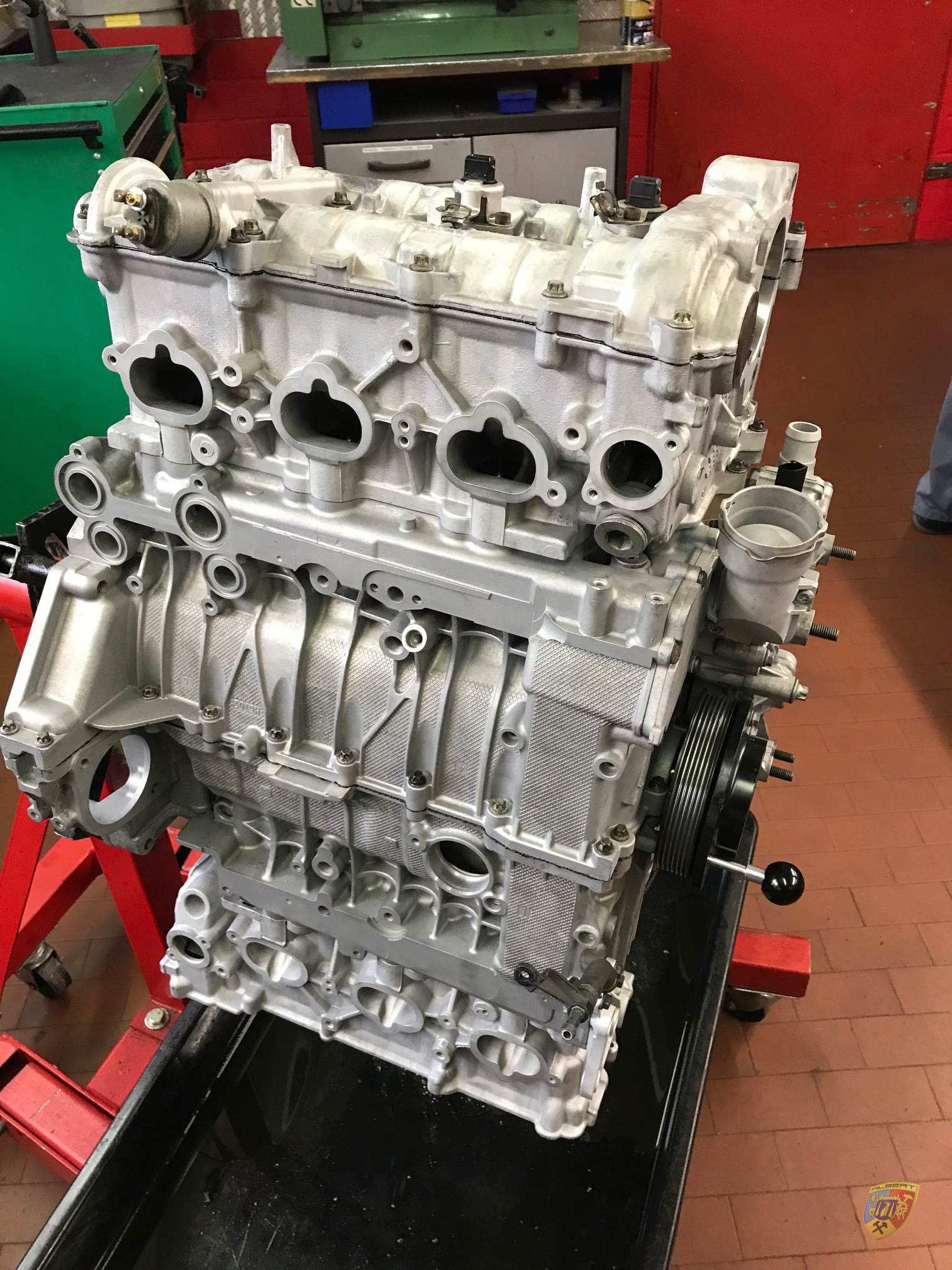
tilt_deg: -35.6
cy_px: 635
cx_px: 476
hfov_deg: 49.7
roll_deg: +3.4
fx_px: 1027
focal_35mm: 28
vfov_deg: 63.4
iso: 64
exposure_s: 1/17
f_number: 1.8
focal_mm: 3.99
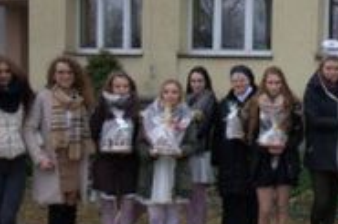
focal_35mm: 65
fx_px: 610
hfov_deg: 28.0
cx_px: 380
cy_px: 115
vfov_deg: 20.9
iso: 200
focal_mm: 24
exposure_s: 1/125
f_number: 5.6
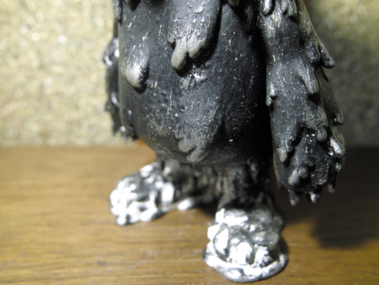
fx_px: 339
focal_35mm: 31
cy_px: 144
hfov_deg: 58.3
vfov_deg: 45.5
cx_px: 199
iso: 200
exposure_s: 1/2
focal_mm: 16.6
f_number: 4
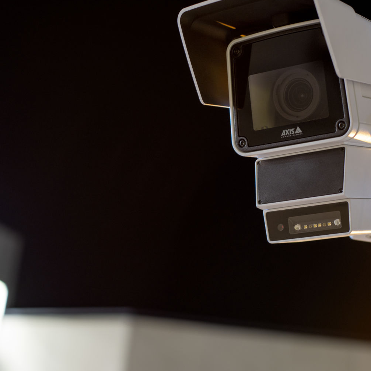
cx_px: 204
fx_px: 982
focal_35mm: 81
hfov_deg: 21.4
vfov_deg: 21.4
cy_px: 202
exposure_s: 1
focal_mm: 50
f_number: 2.8
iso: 250
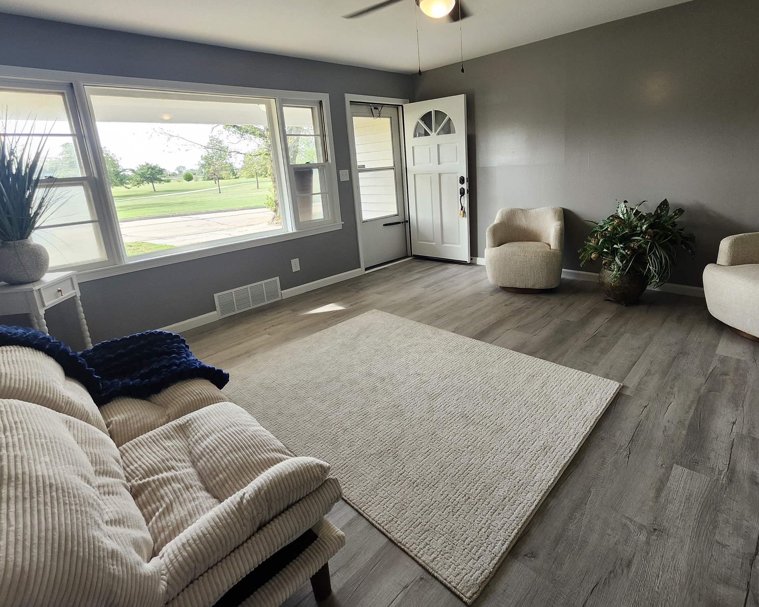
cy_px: 251
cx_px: 423
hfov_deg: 89.3
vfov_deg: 76.3
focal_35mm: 17
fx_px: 382
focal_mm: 1.74
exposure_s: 1/60
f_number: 2.2
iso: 100
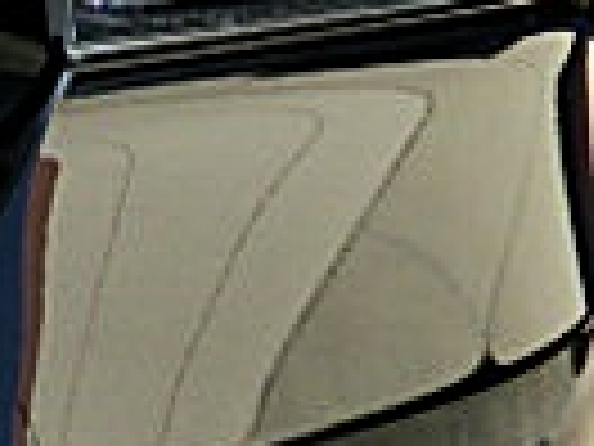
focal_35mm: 150
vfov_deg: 9.9
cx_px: -468
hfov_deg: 12.1
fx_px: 2574
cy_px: 216
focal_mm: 5.58
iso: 64
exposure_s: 1/200
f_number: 2.8
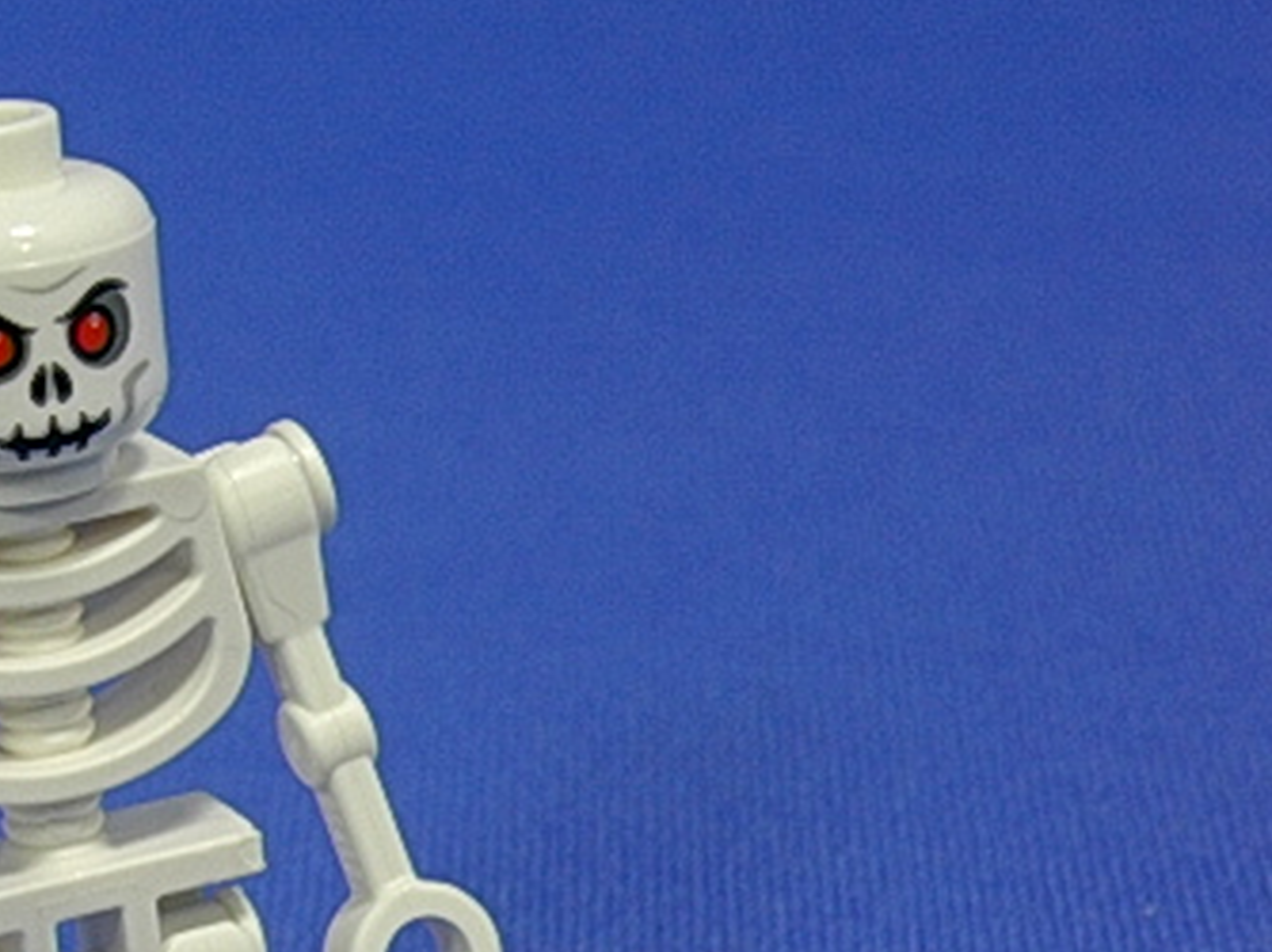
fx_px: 4223
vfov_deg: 12.8
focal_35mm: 115
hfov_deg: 16.9
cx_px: 152
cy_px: 754
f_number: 3.4
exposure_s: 1/40.3
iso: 70
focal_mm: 9
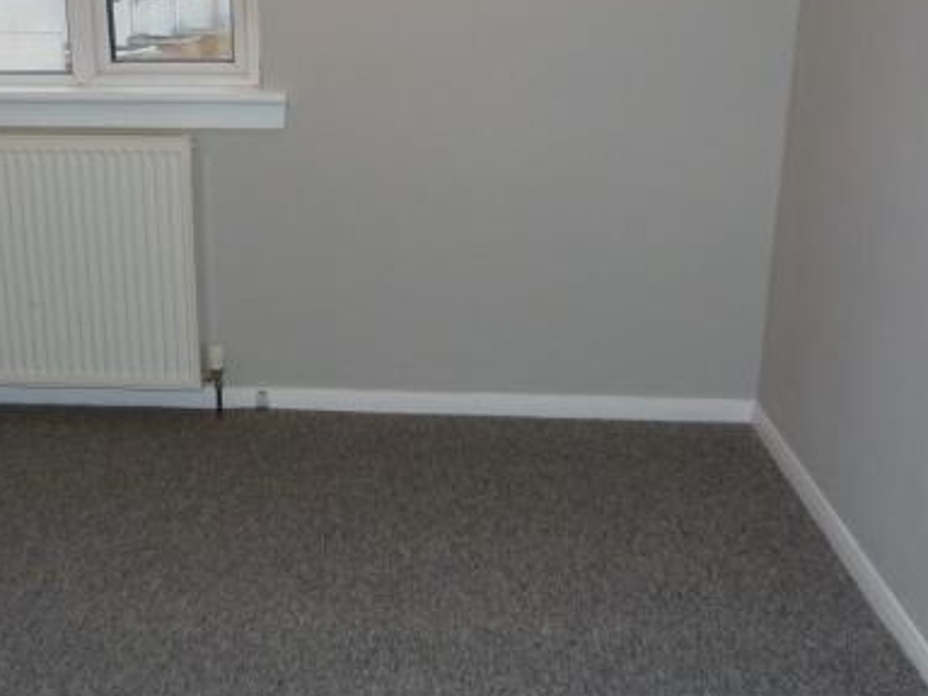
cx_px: 383
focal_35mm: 38
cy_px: 269
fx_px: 1019
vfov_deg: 37.5
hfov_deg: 48.8
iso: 160
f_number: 2.8
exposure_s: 1/60
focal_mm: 4.5
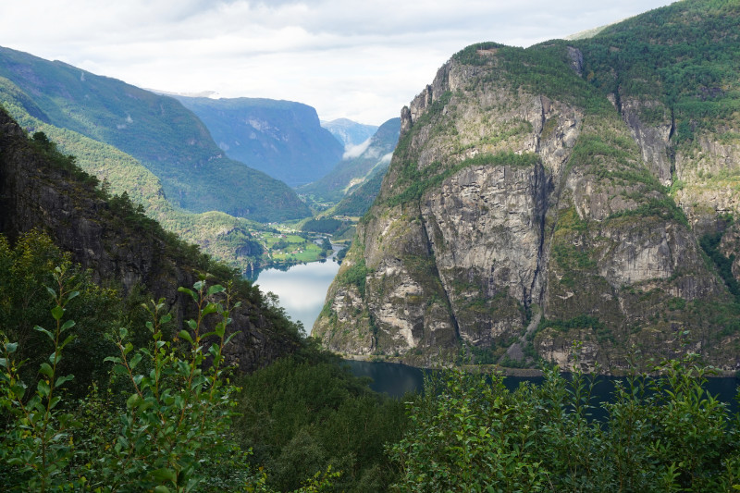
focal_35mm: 40
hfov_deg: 47.9
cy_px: 246
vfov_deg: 33.0
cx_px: 370
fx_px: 832
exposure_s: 1/80
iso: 100
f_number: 10
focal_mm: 27
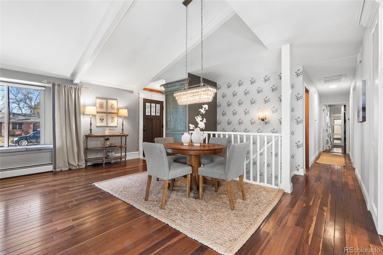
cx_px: 192
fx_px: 175
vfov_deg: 72.0
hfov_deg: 95.0
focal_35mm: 16
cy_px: 128
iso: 160
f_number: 8
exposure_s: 1/3
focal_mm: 16.5
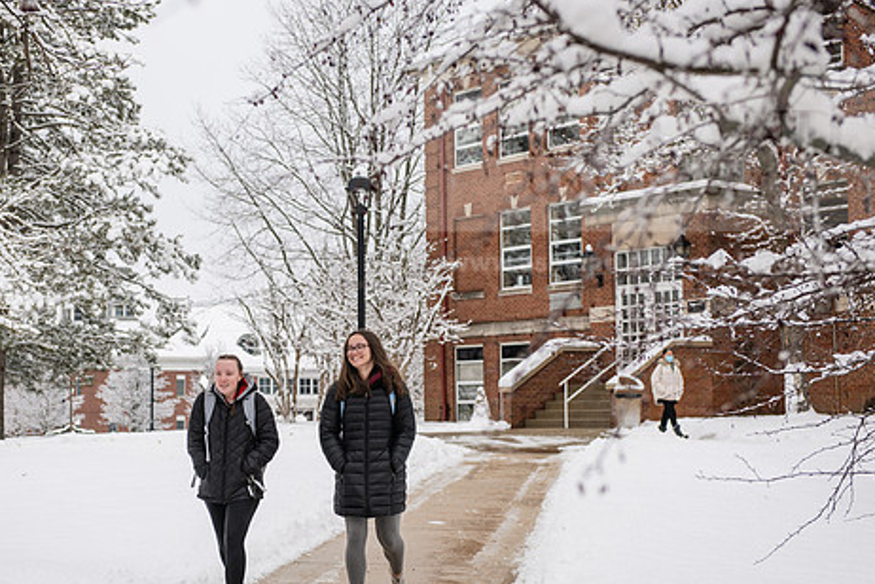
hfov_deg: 29.2
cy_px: 302
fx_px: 1677
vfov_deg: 19.7
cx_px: 362
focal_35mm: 69
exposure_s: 1/640
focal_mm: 55
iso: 125
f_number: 4
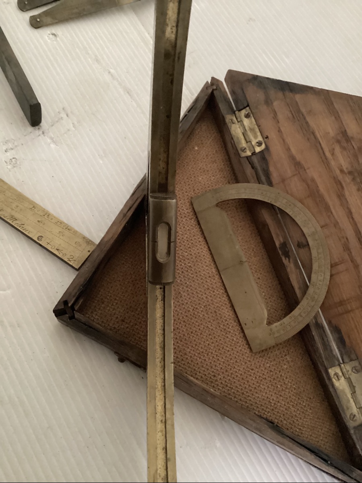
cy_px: 242
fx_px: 432
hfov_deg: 45.4
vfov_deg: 58.4
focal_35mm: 31
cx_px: 181
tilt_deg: -63.0
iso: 800
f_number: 2.4
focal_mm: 3.3
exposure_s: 1/17
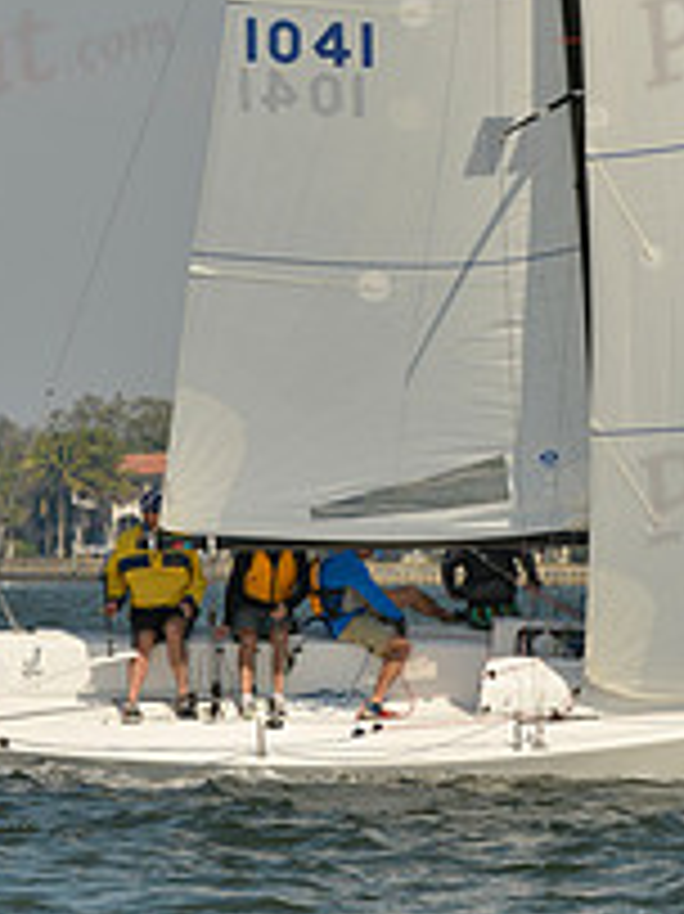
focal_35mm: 549
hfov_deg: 2.7
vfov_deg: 3.6
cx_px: 407
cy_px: -198
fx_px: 14479
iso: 280
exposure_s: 1/1600
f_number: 8
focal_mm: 200
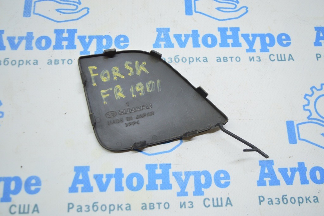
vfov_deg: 34.2
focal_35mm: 39
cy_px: 108
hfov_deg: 49.6
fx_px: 351
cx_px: 162
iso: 400
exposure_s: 1/50
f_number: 4
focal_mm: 26
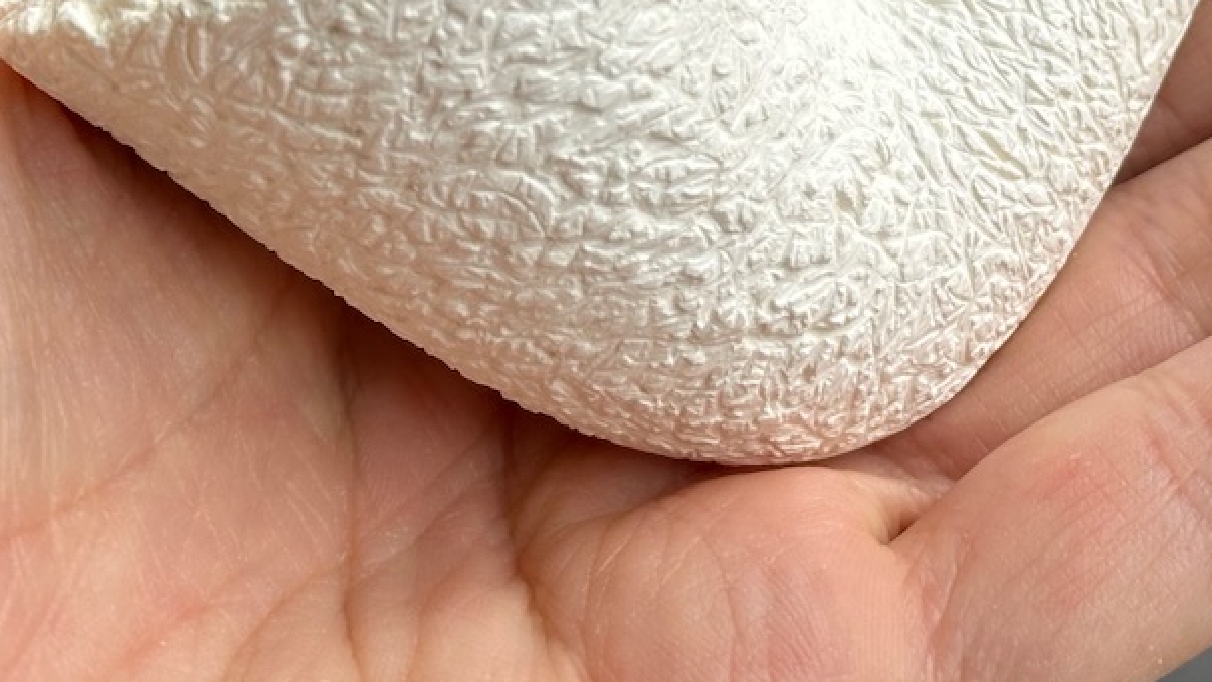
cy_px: -199
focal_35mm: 111
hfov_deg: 19.1
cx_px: 923
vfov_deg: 10.7
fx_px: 3567
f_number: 1.78
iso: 64
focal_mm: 6.86
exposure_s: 1/604
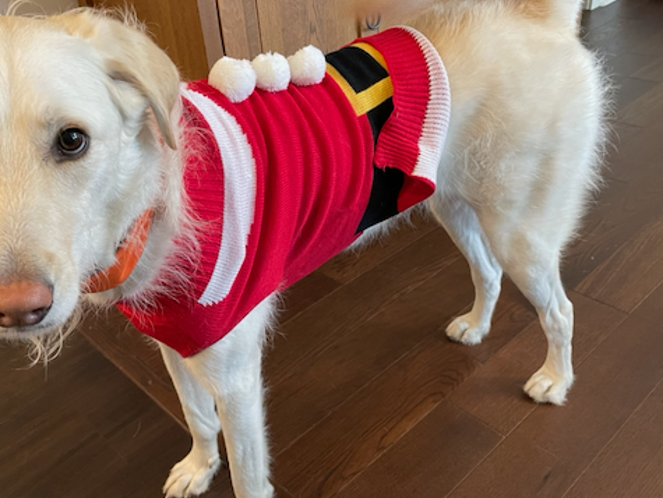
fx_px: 671
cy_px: 233
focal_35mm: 35
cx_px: 296
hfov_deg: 52.5
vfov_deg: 40.7
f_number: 1.6
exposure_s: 1/60
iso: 320
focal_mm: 4.2
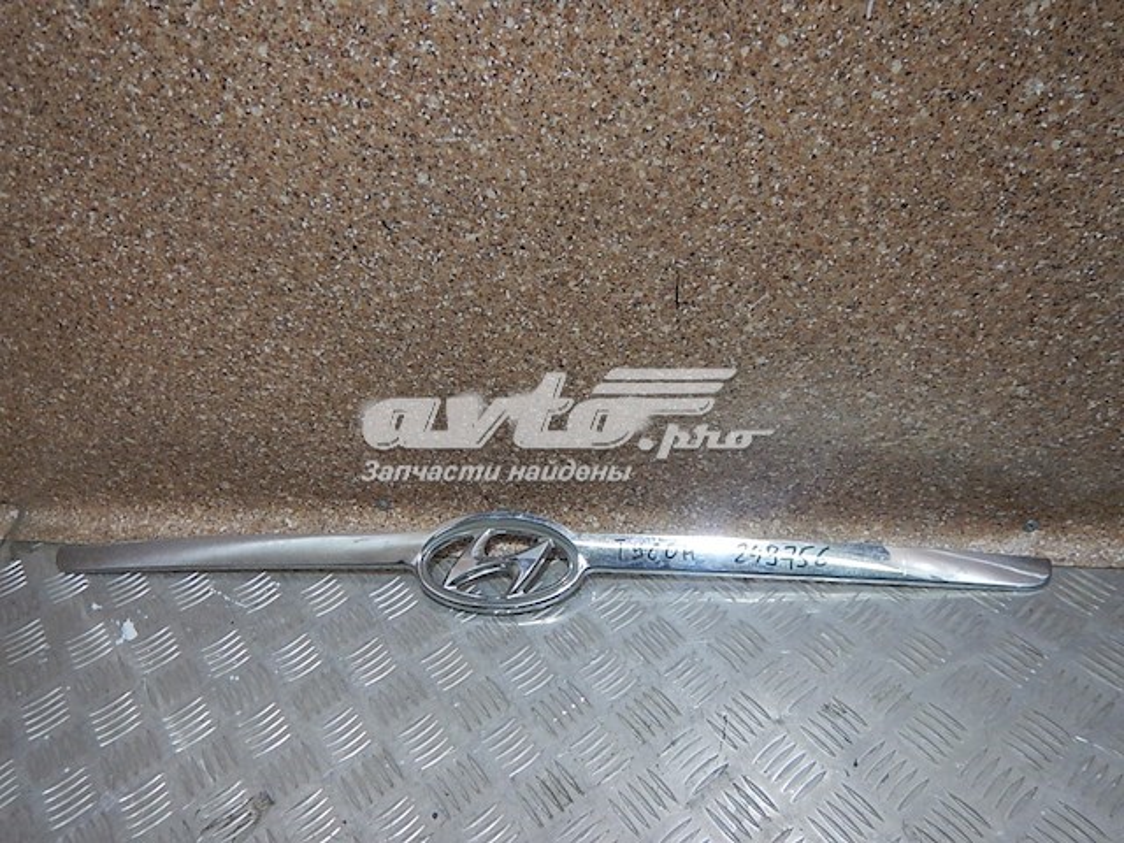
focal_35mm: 24
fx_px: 779
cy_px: 422
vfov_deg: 56.8
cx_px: 562
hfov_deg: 71.6
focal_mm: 4.3
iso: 200
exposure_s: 1/30
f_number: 2.8
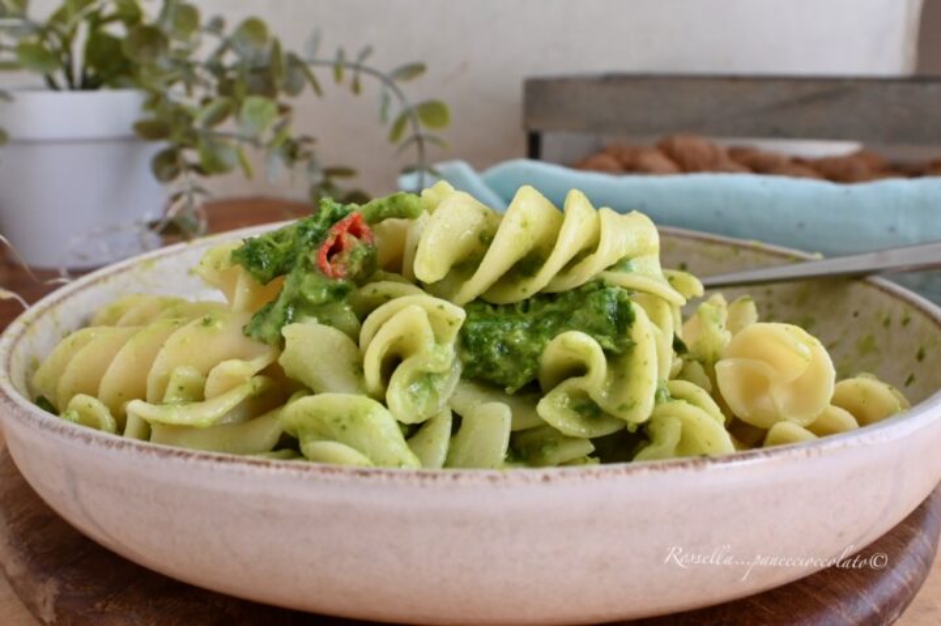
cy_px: 313
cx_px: 470
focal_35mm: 33
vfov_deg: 39.9
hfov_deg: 57.3
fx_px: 862
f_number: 8
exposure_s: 1/30
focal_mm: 22.5
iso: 1250
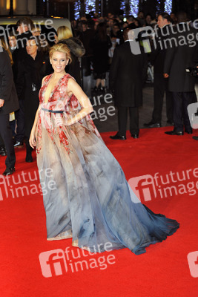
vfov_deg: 25.4
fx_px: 659
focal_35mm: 80
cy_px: 148
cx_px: 99
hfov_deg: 17.1
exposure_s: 1/250
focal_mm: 80
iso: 1000
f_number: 4
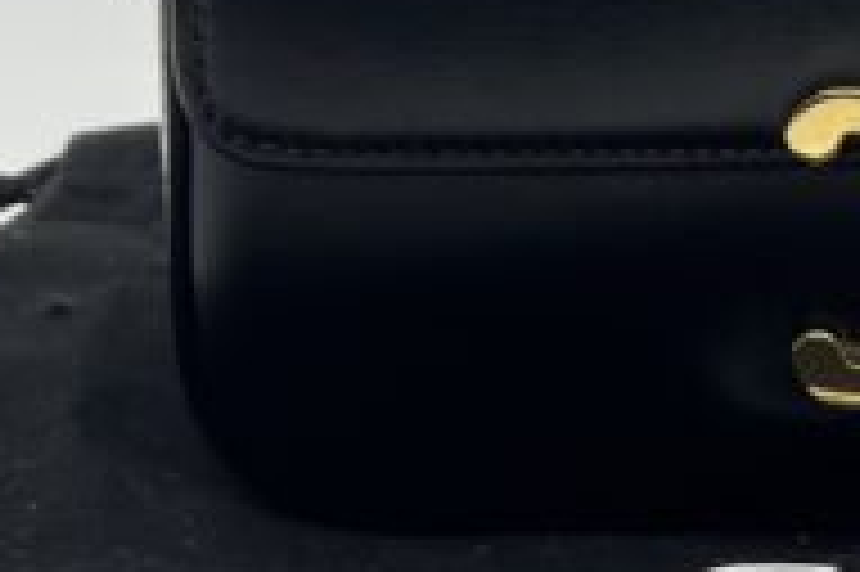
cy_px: -212
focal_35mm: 145
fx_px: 3461
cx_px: 1081
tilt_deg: -7.0
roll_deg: -0.2
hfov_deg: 13.7
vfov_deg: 9.3
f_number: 1.5
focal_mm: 5.7
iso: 40
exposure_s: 1/100
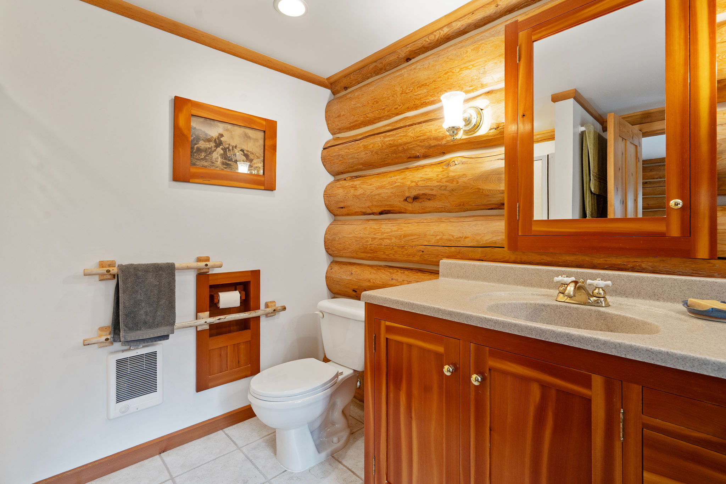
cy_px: 242
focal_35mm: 16
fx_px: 323
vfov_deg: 73.7
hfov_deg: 96.7
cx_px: 363
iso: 320
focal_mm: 16
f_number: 7.1
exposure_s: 1/10
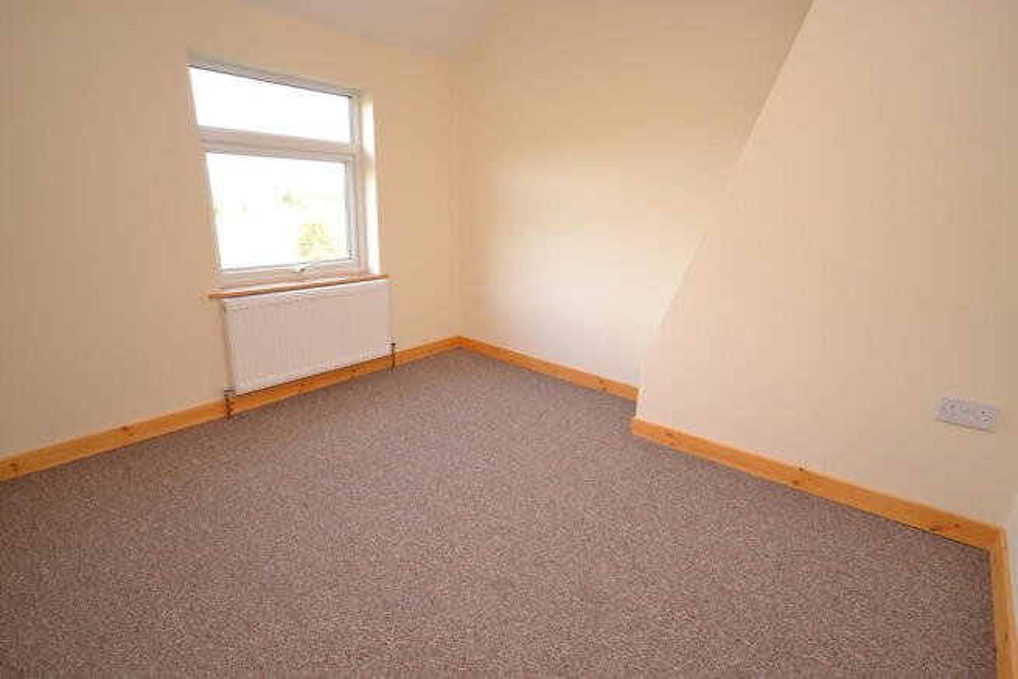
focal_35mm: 17
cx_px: 509
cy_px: 340
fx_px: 488
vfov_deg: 69.7
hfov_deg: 92.4
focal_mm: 11.5
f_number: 4.2
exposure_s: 1/60
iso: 560
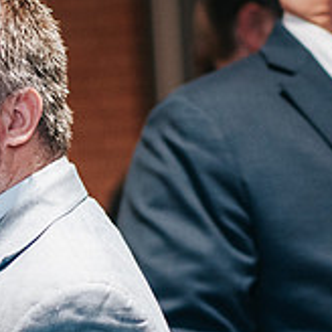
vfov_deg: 4.6
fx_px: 4156
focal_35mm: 383
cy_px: 226
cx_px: -87
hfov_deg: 4.6
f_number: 1.8
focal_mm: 85
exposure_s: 1/160
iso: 800
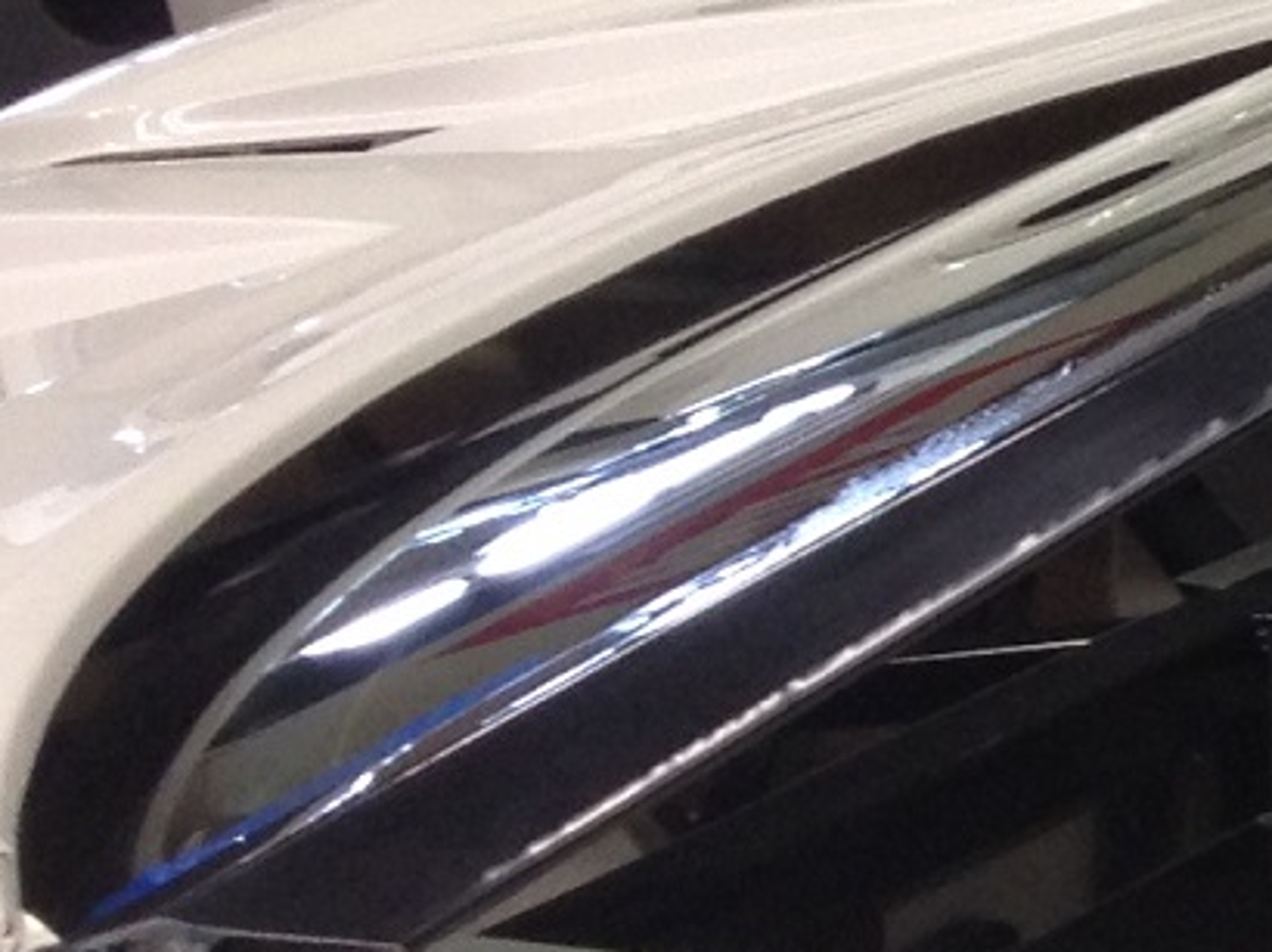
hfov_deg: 8.3
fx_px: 7675
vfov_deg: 7.0
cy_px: -248
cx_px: 3543
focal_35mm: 209
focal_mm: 4.28
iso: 80
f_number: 2.4
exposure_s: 1/20
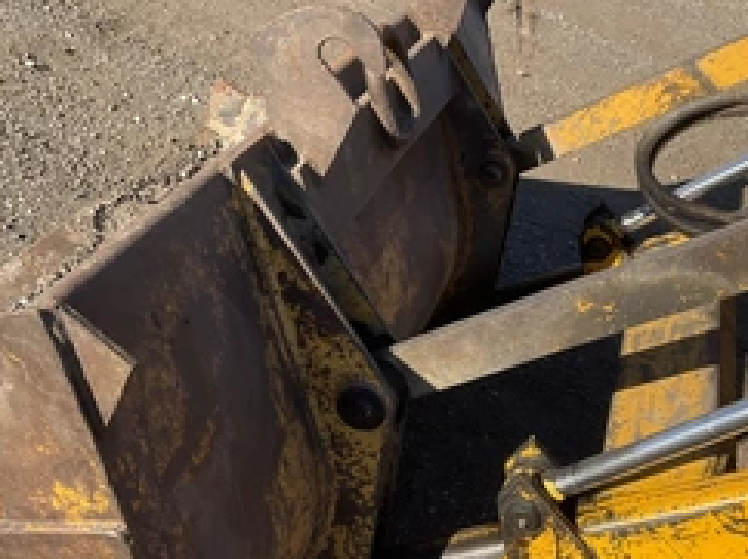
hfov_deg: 39.7
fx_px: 1036
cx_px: 393
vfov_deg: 30.2
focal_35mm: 48
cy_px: 309
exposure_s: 1/978
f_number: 1.8
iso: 25
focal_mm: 3
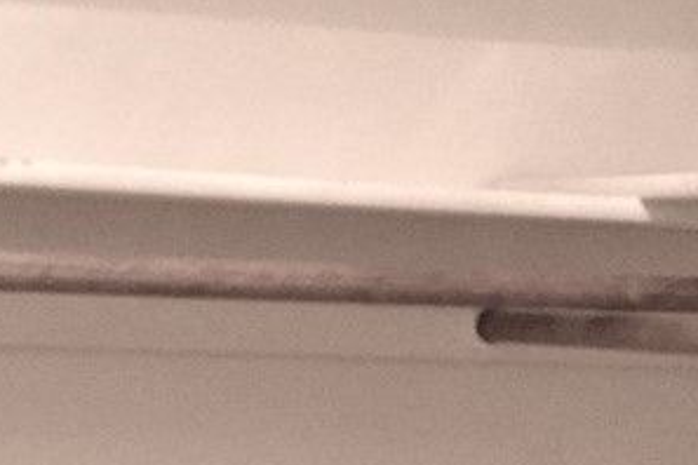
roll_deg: -2.0
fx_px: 2016
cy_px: 632
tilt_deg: -10.2
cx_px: 284
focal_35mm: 104
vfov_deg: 12.7
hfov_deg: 19.6
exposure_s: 1/30
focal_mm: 4.15
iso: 125
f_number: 2.2
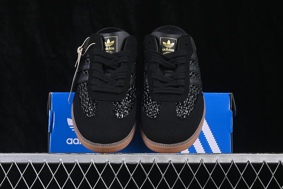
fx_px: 590
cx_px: 142
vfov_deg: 18.2
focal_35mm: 75
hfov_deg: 27.0
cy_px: 94
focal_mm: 50
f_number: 6.3
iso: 160
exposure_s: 1/60
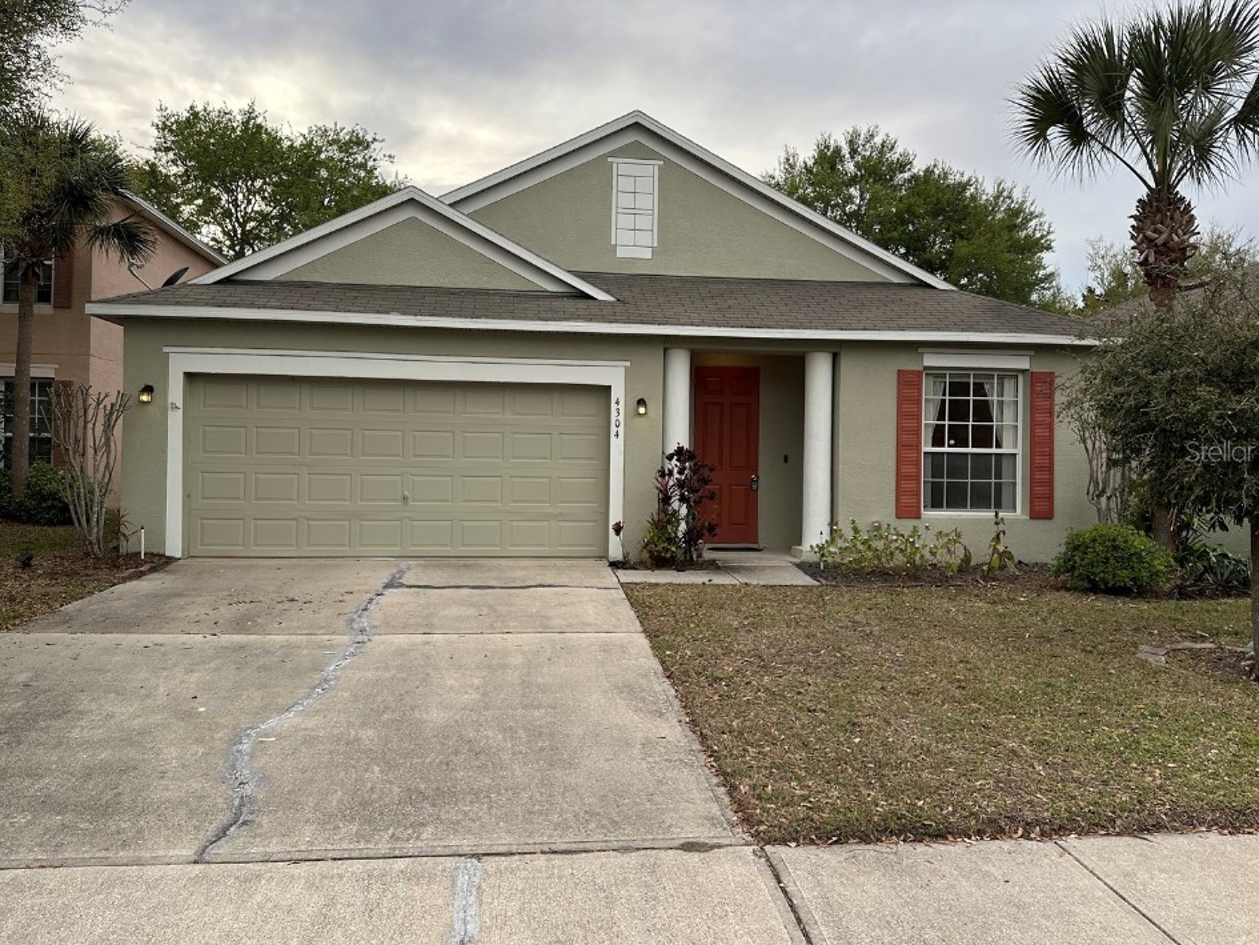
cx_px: 629
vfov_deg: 53.1
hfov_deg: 67.3
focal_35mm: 26
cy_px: 451
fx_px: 946
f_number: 1.78
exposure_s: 1/756
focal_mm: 6.86
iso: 80
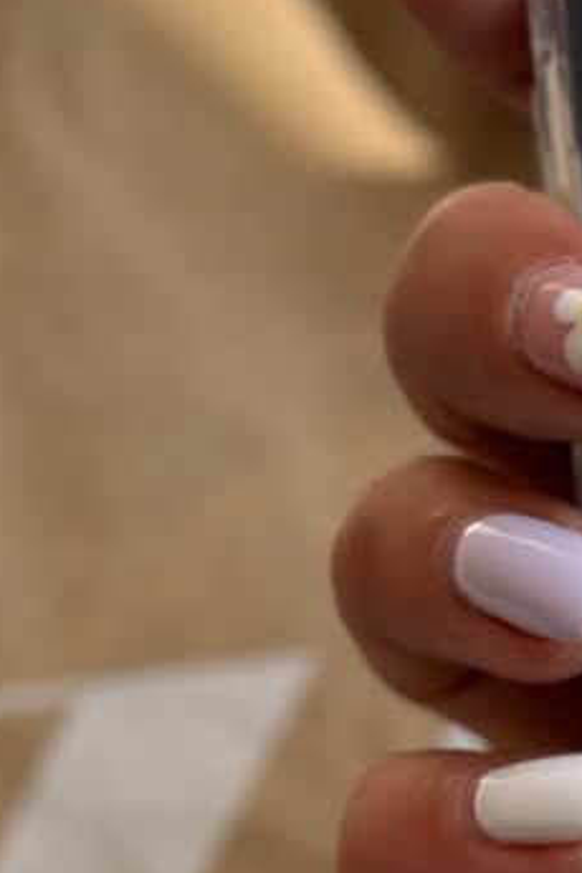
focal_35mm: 185
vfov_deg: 11.1
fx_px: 4486
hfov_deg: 7.2
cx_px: 994
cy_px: 314
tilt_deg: -60.2
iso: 100
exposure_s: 1/3257
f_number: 1.78
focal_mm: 6.86
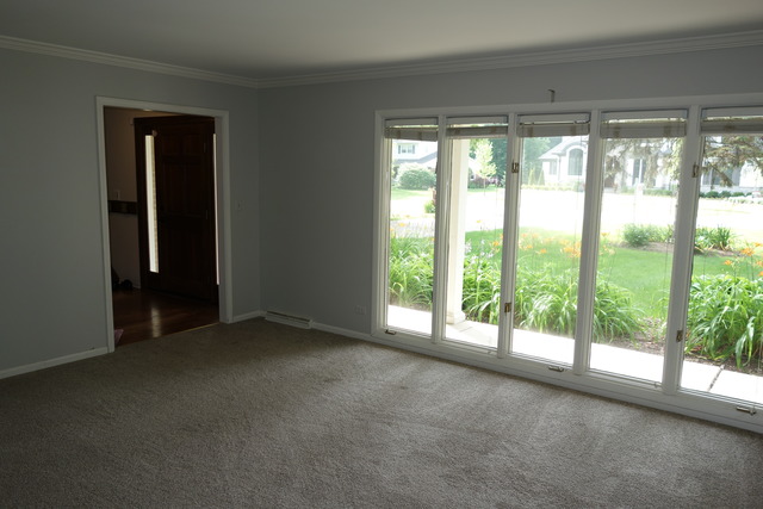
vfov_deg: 46.4
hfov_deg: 65.5
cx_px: 382
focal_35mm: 28
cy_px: 254
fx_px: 594
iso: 125
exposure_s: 1/100
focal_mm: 10.4
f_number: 3.2
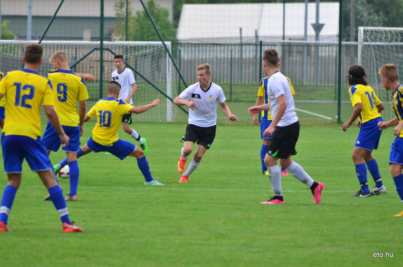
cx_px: 202
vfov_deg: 3.5
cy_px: 134
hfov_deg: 5.3
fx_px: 4357
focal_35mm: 390
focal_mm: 260
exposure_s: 1/500
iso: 250
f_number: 5.6
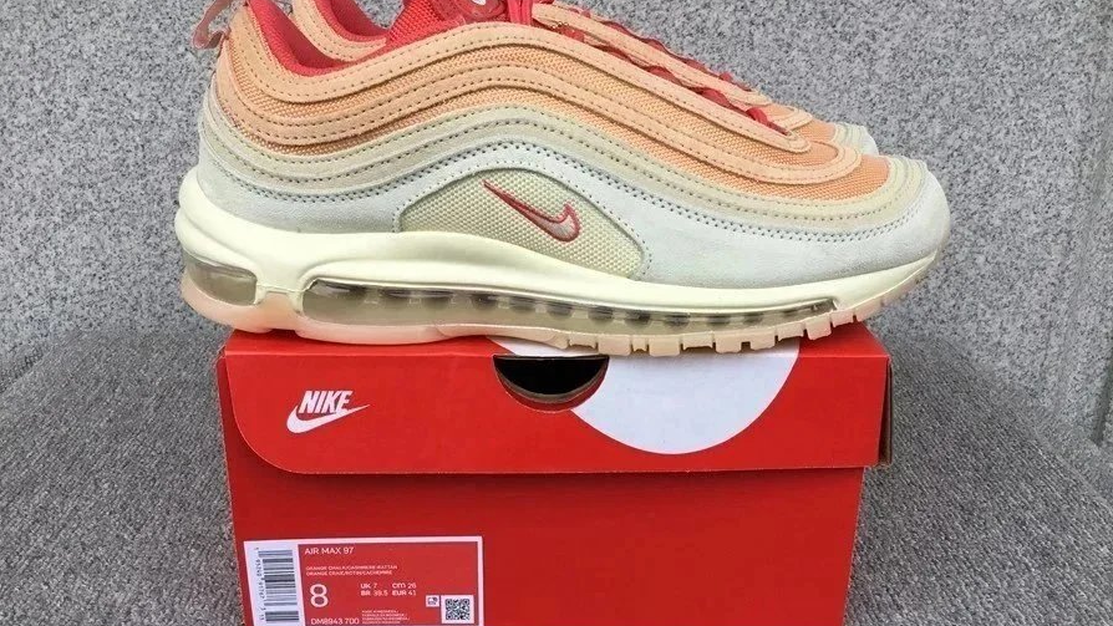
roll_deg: -0.7
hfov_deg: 58.0
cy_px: 301
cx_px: 558
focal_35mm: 34
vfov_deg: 34.7
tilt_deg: -19.5
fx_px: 1003
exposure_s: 1/172
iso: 25
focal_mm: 3.3
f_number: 2.4
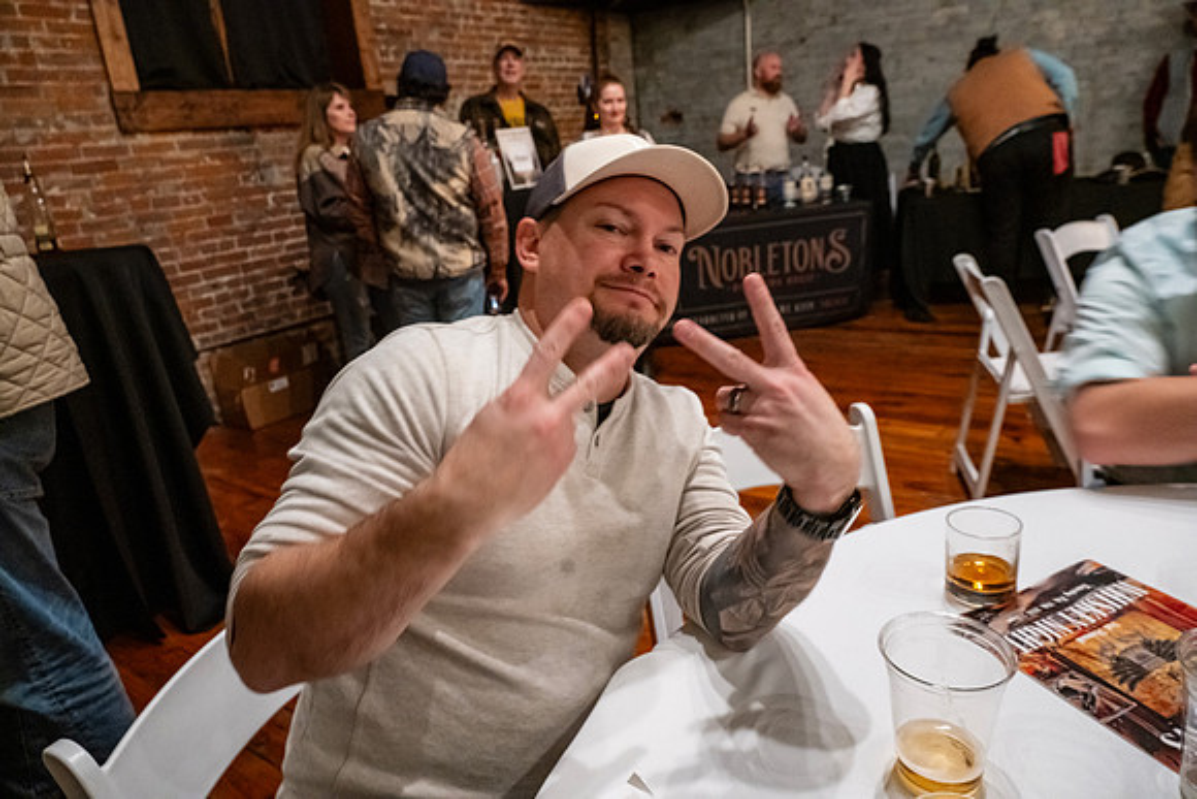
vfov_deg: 53.2
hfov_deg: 73.7
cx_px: 598
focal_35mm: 24
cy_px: 400
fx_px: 798
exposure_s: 1/40
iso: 6400
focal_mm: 24
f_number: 6.3
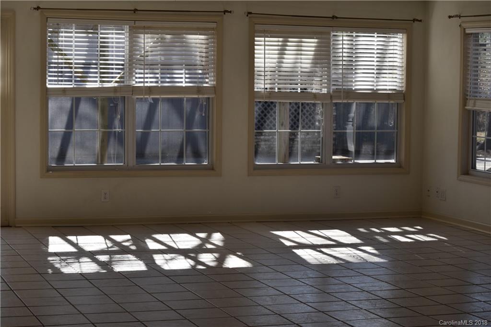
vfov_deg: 16.5
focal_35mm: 82
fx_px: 1125
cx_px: 246
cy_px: 164
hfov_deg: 24.6
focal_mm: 55
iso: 200
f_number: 8
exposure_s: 1/250
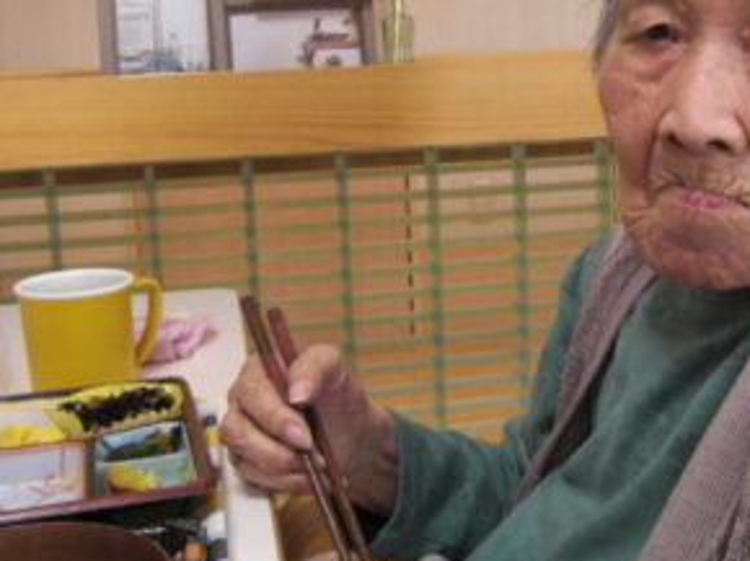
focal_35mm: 58
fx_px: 1256
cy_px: 251
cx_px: 528
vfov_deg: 25.2
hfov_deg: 32.8
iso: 200
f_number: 2.6
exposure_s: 1/100
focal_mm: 4.9
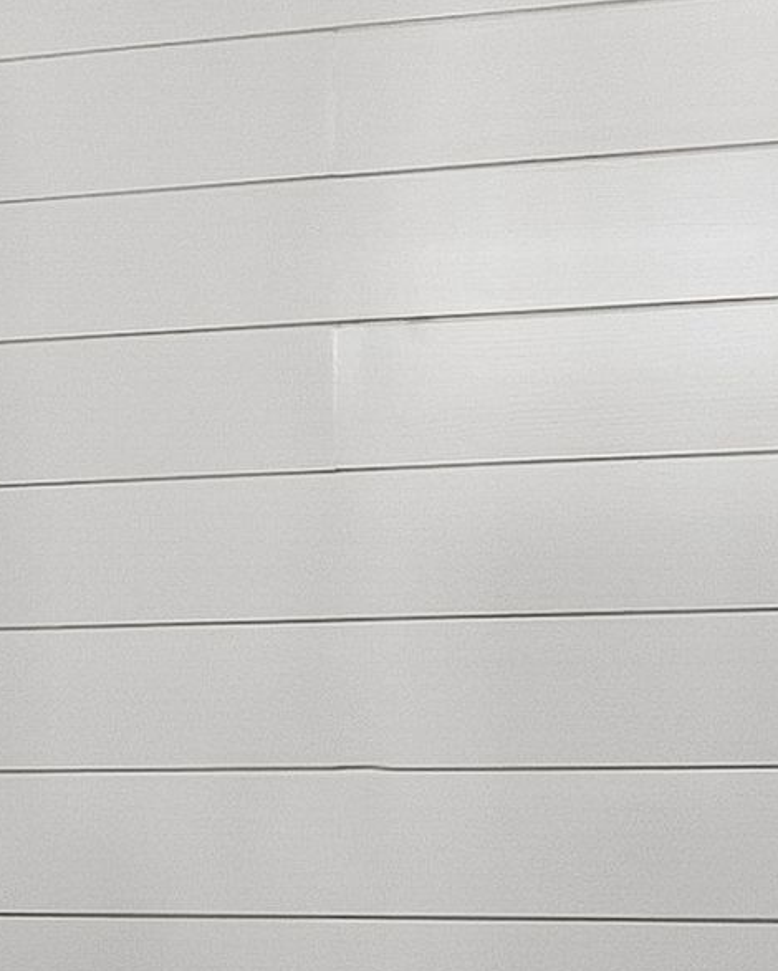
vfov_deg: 11.3
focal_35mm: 169
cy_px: 887
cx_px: -713
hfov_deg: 8.7
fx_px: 4862
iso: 320
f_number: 8
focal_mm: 13
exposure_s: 1/40
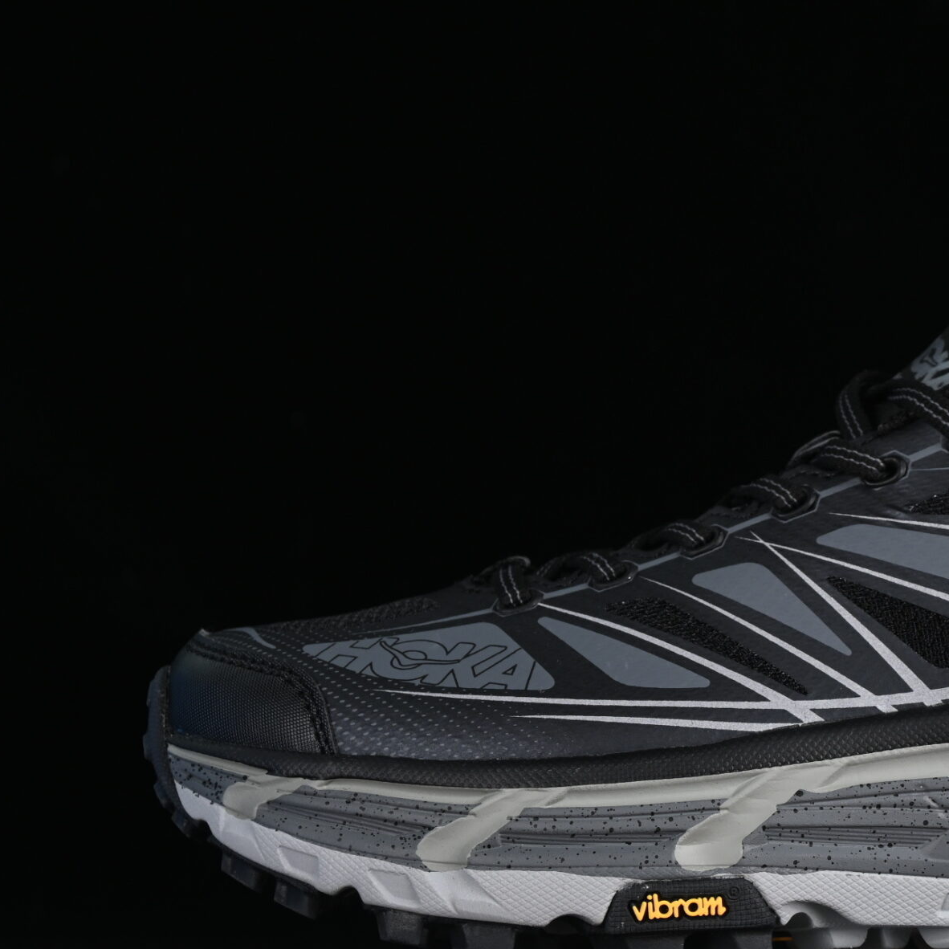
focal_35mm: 138
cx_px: 878
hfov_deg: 12.5
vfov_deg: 12.6
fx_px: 4280
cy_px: 537
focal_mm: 50
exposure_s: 1/60
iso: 160
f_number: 6.3
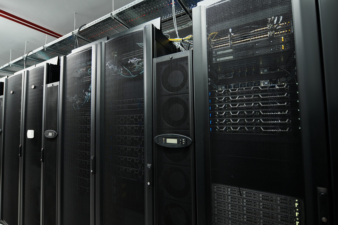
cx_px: 169
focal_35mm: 17
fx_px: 160
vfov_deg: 70.4
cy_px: 112
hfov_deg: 93.3
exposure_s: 1/60
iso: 800
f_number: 2.8
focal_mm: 17
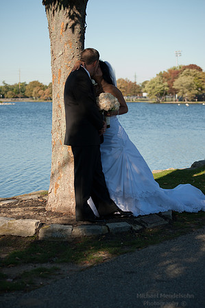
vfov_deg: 24.8
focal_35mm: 82
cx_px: 102
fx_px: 702
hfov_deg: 16.6
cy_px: 154
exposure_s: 1/400
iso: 200
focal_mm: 82
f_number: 5
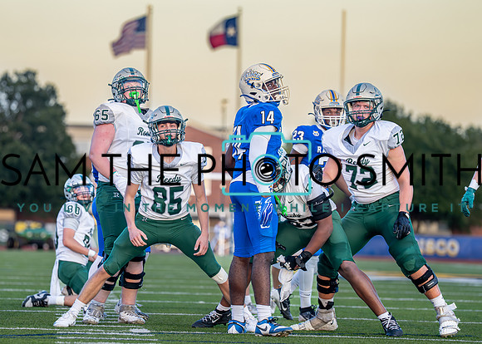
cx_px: 168
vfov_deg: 6.6
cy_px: 184
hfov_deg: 9.2
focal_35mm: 218
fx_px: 2985
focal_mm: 146
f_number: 2.8
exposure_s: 1/1250
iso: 500
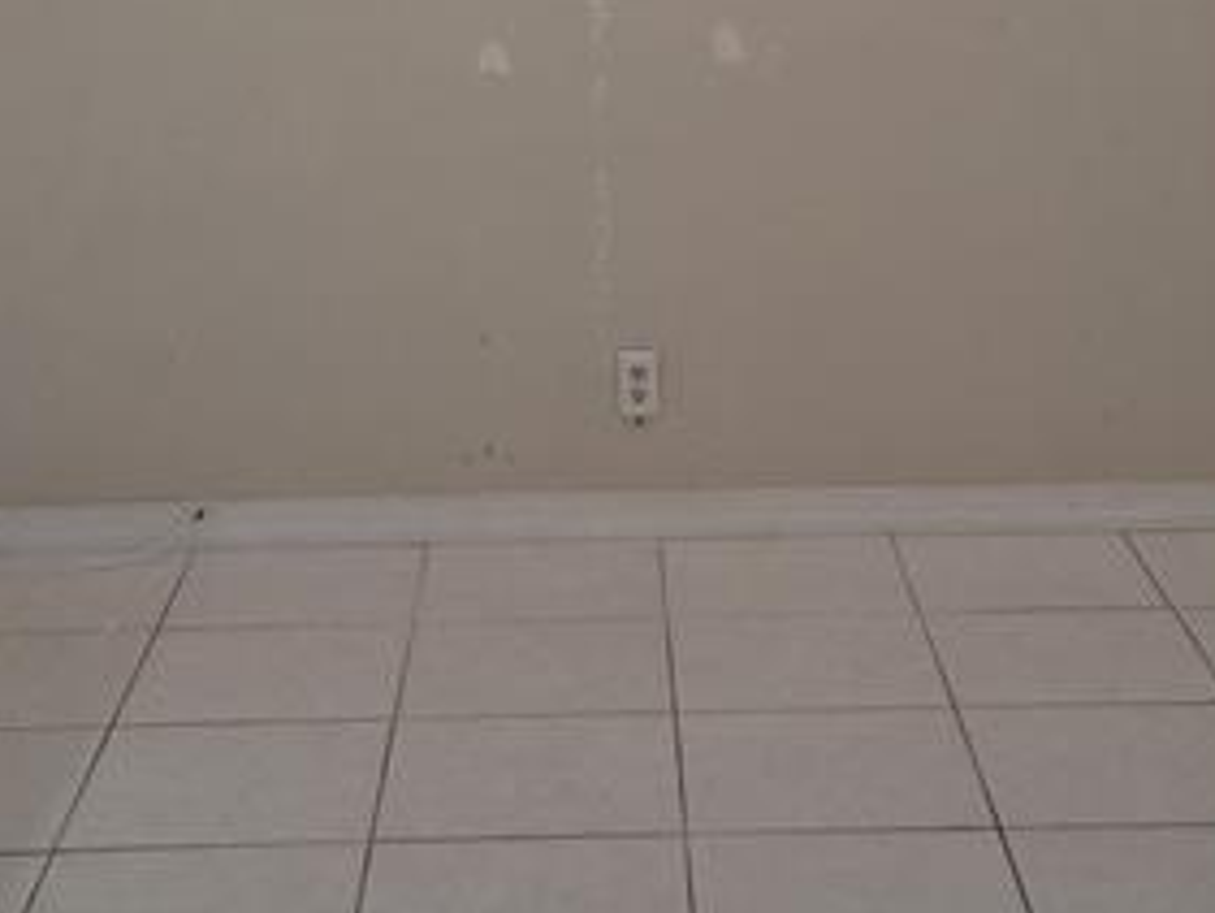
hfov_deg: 26.3
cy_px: -104
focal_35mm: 74
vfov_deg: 19.1
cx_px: 653
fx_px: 2598
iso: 250
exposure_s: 1/120
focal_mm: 3.98
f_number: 1.8
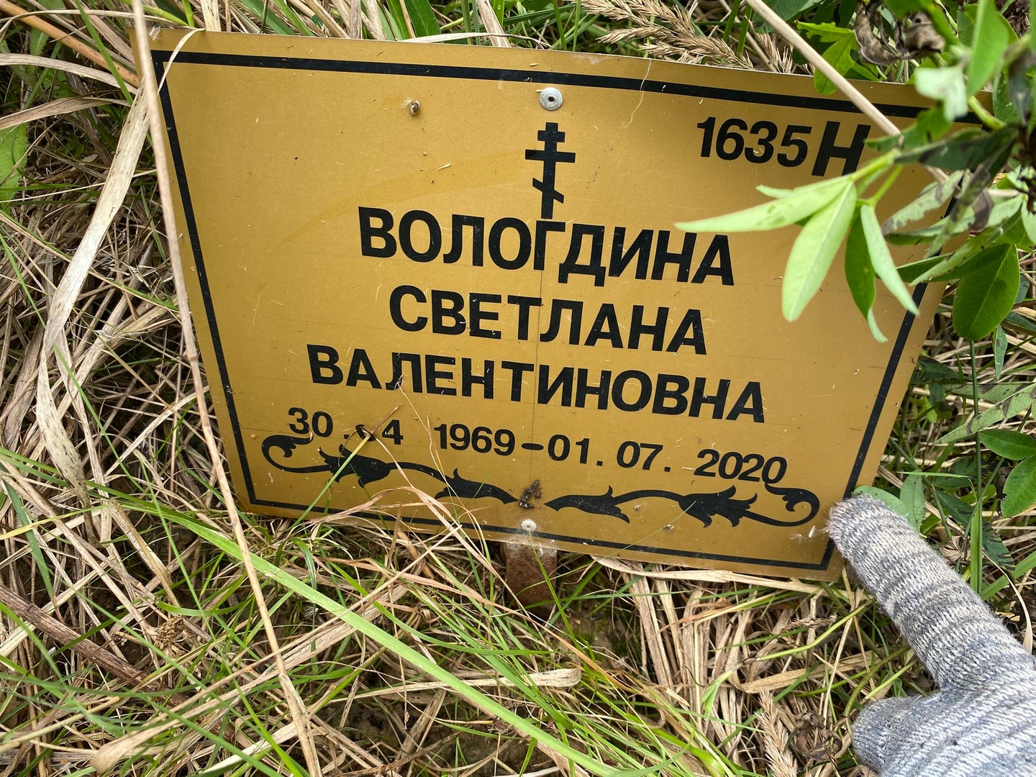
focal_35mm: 26
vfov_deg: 53.1
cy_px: 388
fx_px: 778
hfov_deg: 67.3
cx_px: 518
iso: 32
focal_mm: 4.25
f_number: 1.8
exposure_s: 1/260
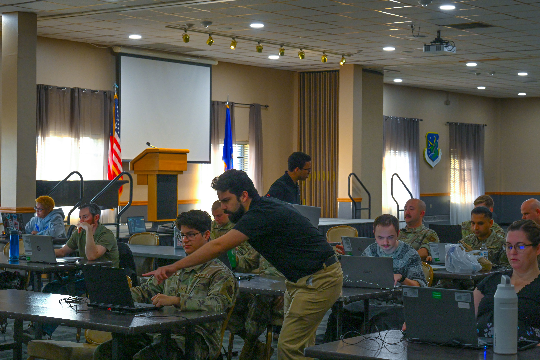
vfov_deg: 19.5
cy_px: 180
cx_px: 270
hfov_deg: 28.8
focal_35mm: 70
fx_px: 1050
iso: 2000
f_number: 8
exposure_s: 1/50
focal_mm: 70
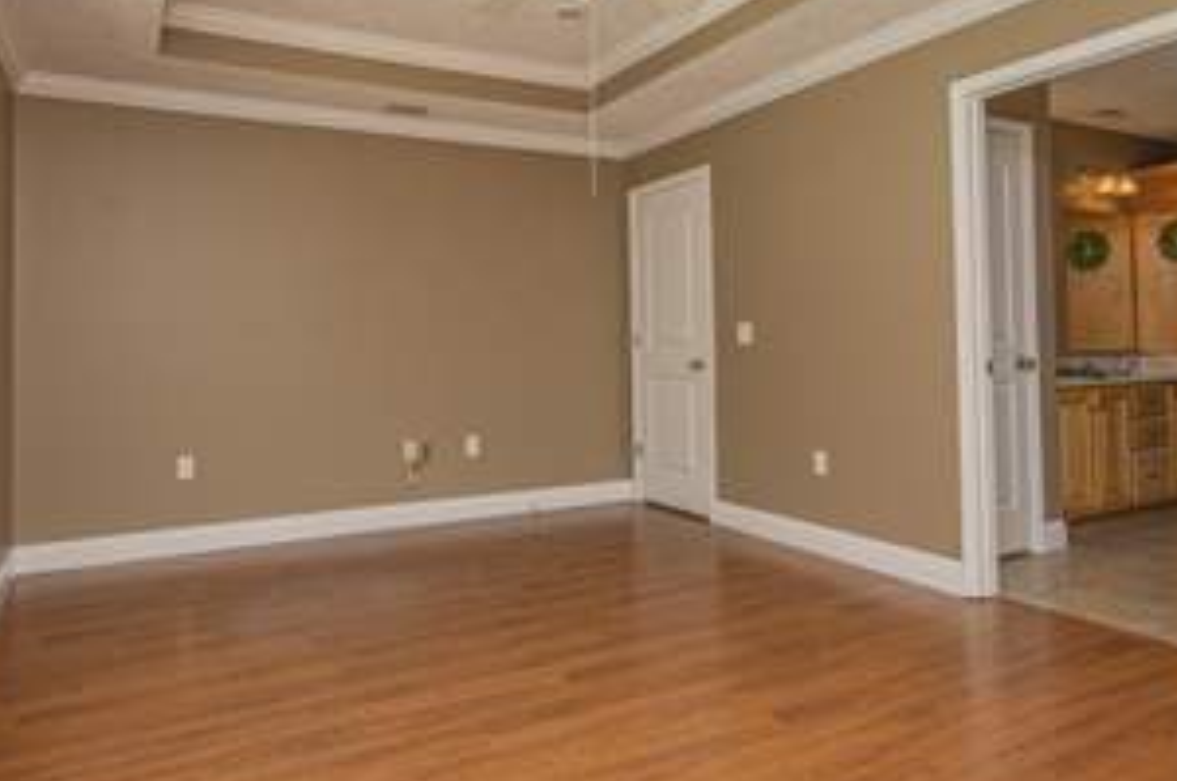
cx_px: 585
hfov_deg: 73.8
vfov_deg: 52.7
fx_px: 783
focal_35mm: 24
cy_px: 320
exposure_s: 1/160
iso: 400
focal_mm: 10
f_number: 8
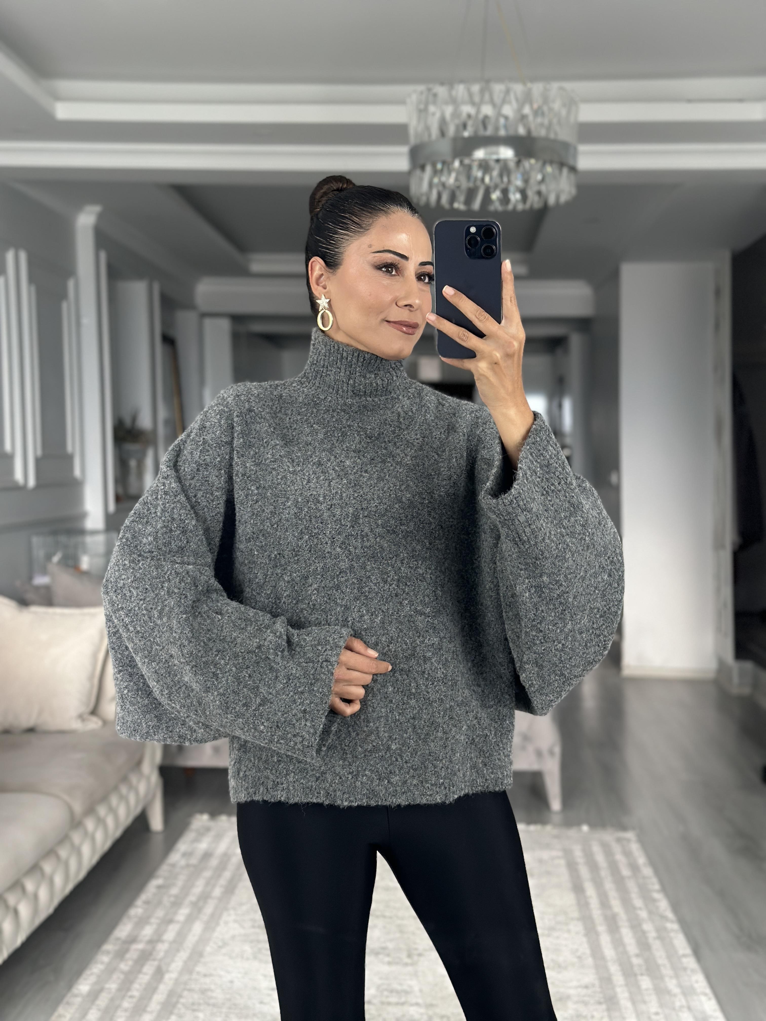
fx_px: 1416
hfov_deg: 30.3
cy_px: 510
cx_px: 383
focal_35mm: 48
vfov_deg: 39.7
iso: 200
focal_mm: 6.86
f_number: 1.78
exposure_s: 1/60
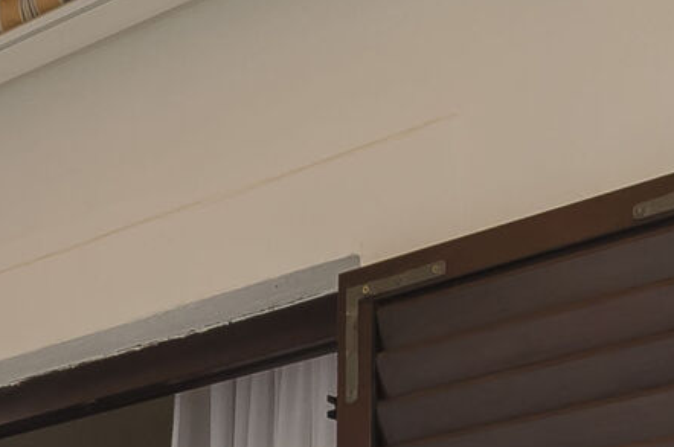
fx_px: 1775
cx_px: 21
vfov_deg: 12.1
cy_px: 994
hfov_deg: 20.9
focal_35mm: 95
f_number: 8
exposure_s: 1/100
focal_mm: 10
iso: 125
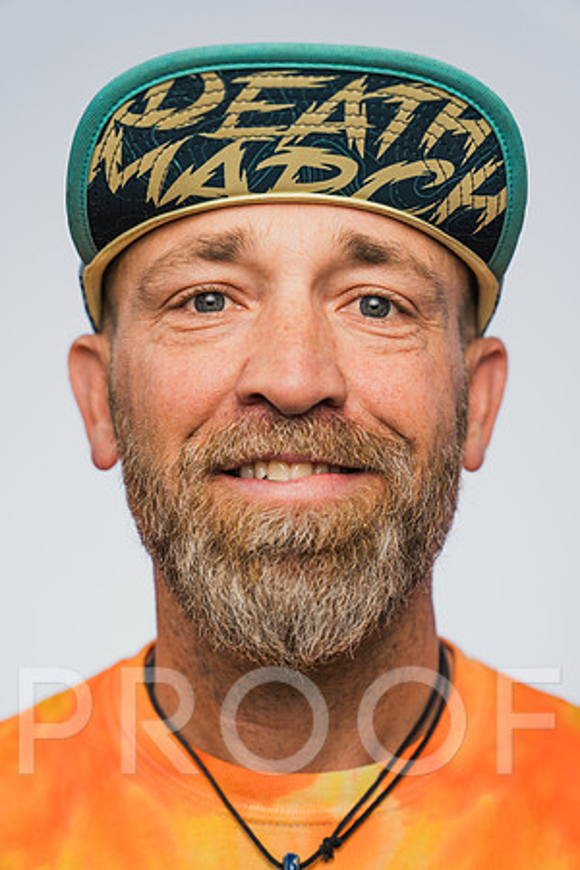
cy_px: 435
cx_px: 290
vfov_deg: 28.8
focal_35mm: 70
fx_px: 1692
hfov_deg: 19.5
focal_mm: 70
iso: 100
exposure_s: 1/250
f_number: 4
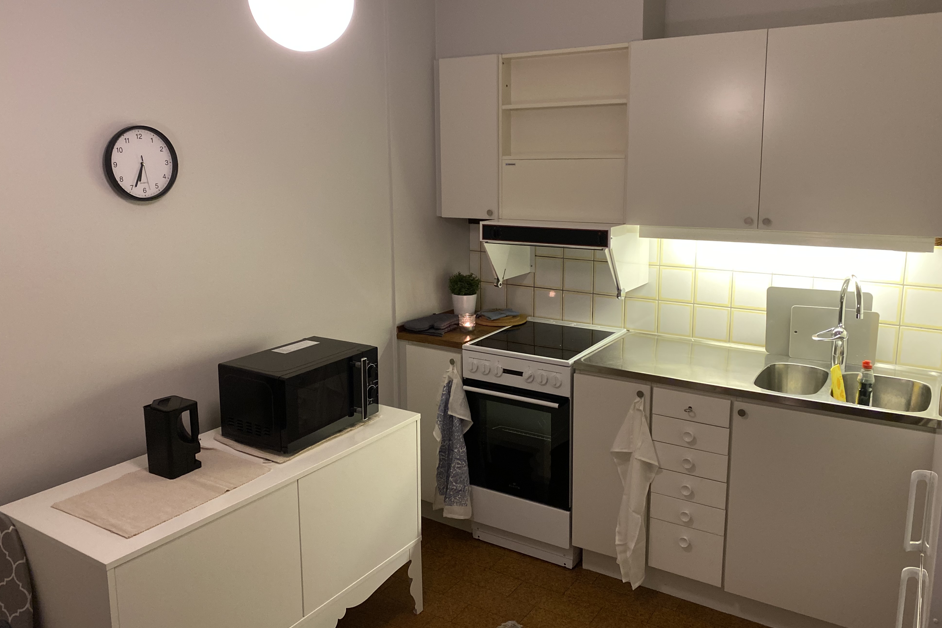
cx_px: 481
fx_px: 733
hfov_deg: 65.5
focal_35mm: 28
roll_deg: +0.2
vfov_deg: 46.3
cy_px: 284
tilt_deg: -9.8
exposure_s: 1/50
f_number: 1.8
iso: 320
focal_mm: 4.25
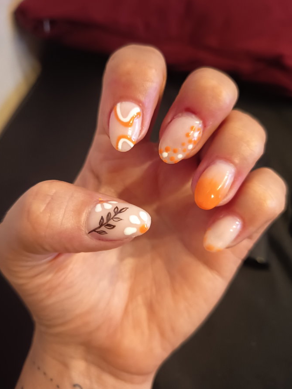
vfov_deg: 69.4
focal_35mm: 25
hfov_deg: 54.9
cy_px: 198
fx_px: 281
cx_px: 149
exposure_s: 1/16.7
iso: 2682
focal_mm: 5.24
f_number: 1.7
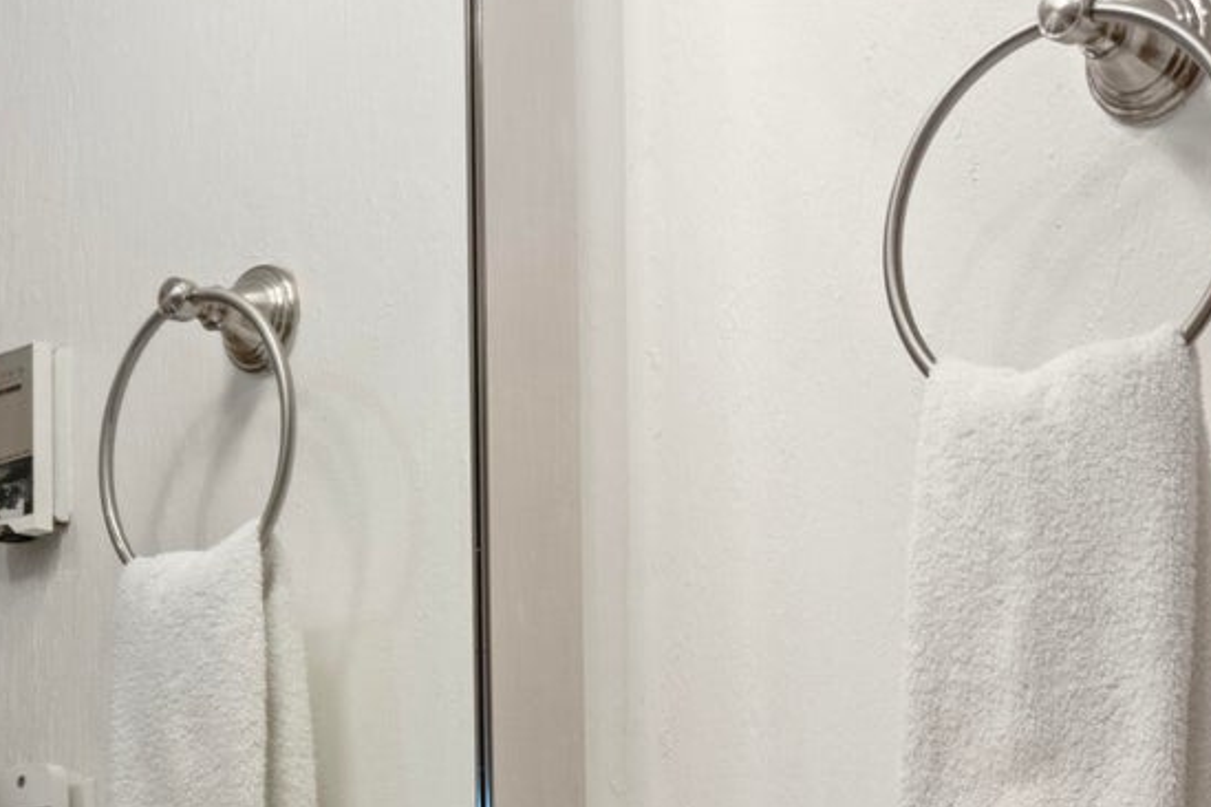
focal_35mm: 84
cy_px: 1098
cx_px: 221
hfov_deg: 23.8
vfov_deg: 15.4
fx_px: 2825
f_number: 8
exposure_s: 1/8
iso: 200
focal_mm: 30
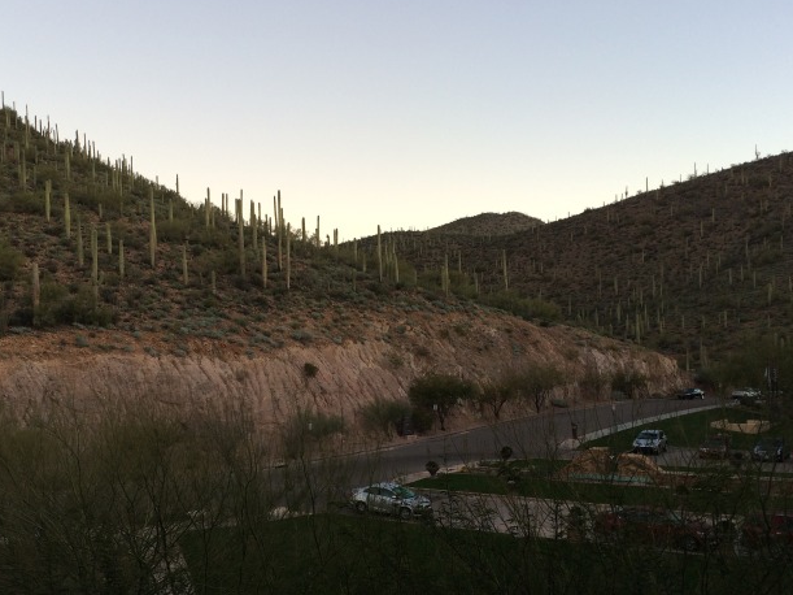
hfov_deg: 48.6
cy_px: 342
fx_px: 870
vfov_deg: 37.6
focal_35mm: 38
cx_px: 305
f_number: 2.2
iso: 32
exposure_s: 1/60
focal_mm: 4.15
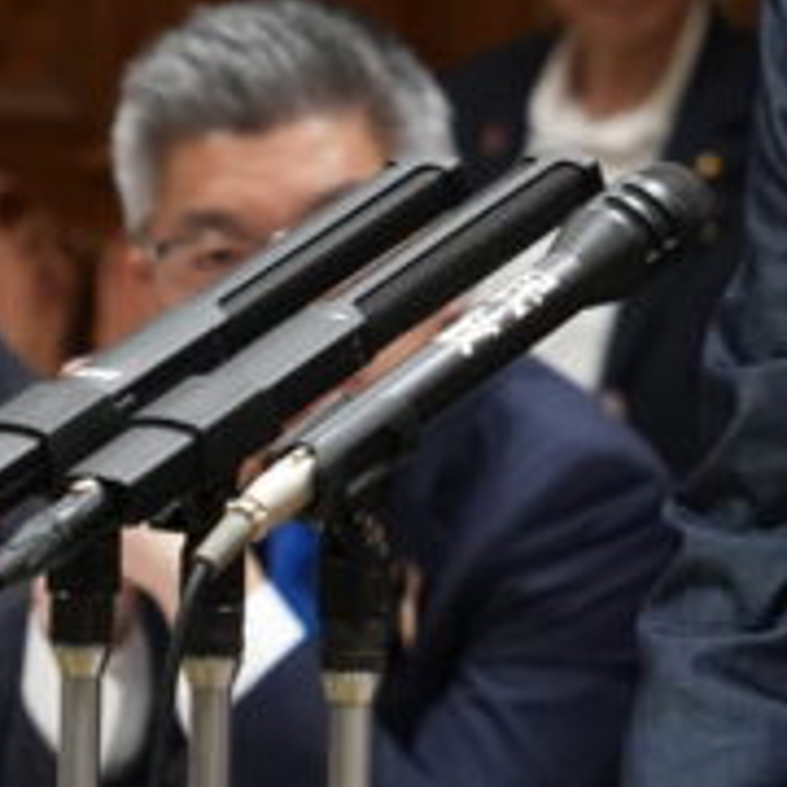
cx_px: 861
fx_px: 14379
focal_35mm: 559
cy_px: -17
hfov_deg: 3.1
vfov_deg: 3.1
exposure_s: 1/100
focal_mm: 103
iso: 2500
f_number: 5.6
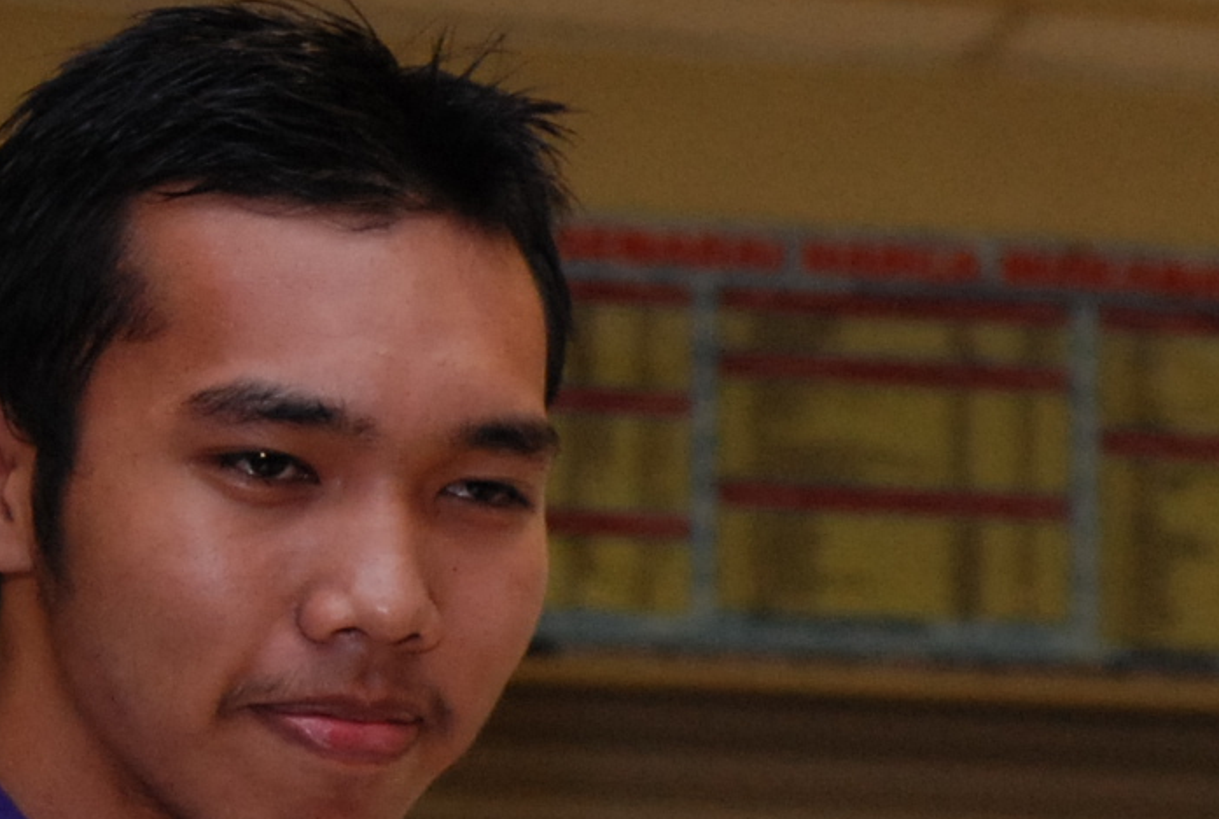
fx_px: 6346
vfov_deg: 7.4
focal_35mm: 187
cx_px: 1677
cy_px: 789
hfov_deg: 10.7
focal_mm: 30
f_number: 2.8
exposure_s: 1/60
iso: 500
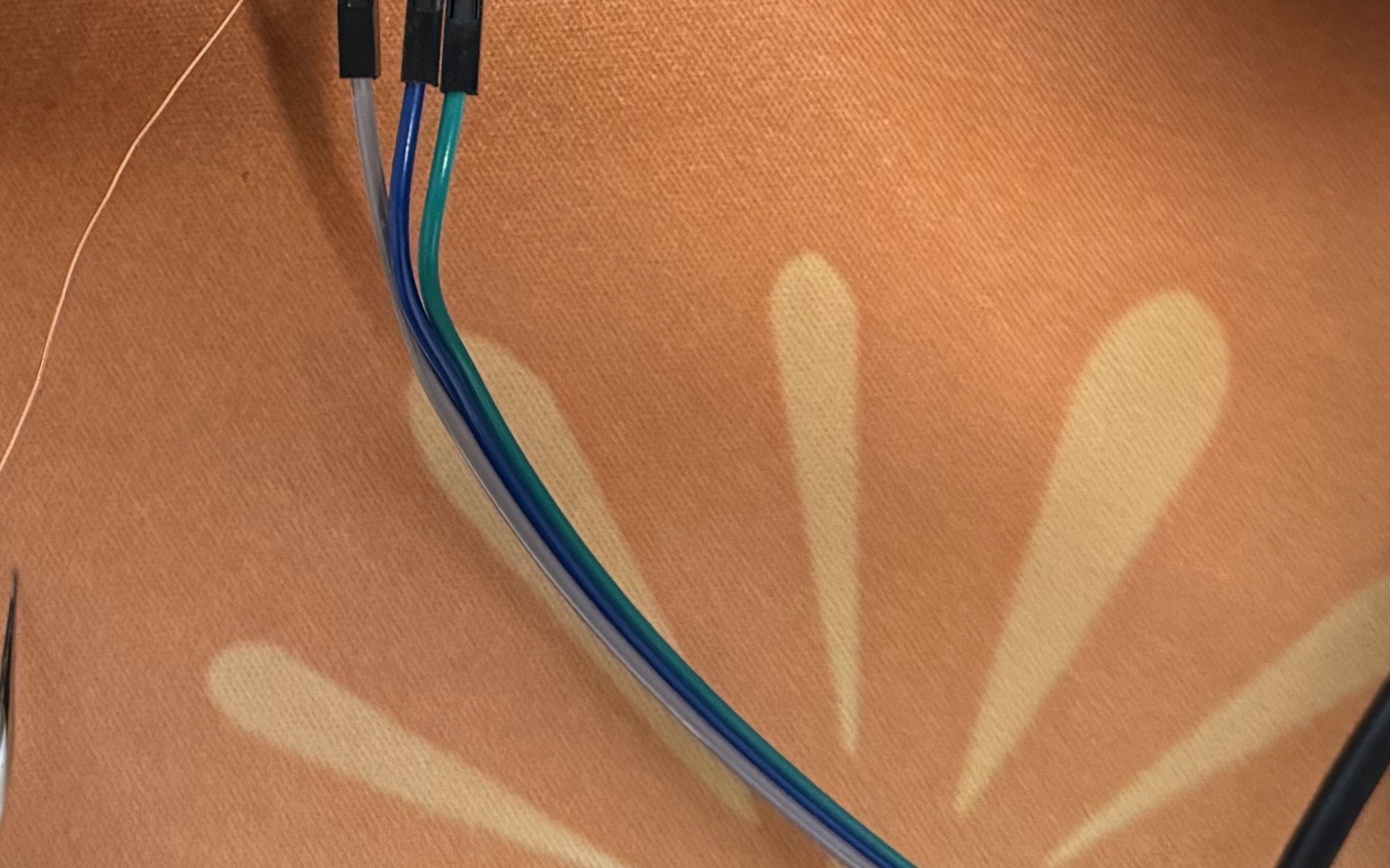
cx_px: 77
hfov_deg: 25.7
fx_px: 2917
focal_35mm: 77
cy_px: -249
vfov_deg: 16.1
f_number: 1.78
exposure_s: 1/40
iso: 800
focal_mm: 6.76
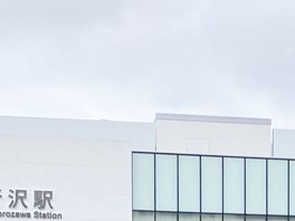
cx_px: 304
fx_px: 1159
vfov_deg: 10.4
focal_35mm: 136
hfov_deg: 14.3
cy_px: 354
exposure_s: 1/1567
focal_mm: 3.99
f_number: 1.8
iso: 20
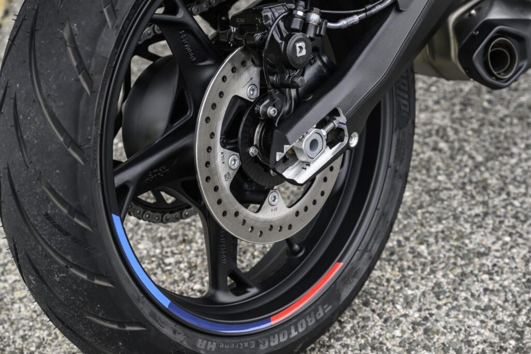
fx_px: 1077
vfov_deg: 18.7
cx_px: 266
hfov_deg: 27.7
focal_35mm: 73
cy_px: 177
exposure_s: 1/80
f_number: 5.6
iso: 250
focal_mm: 73
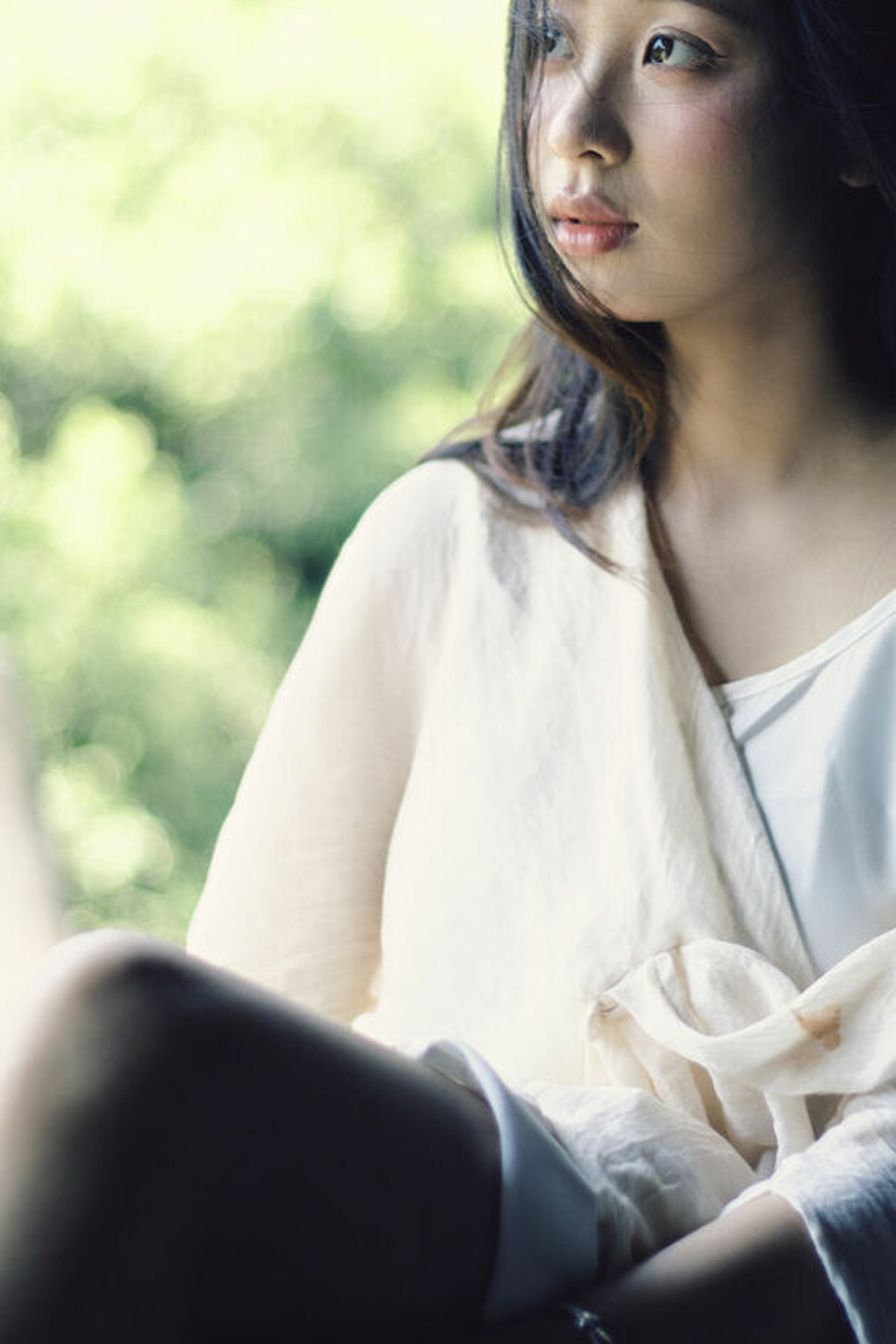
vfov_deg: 21.2
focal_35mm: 96
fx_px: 3582
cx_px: 581
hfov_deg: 14.2
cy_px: 519
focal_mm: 50
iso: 320
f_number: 1.8
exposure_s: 1/800
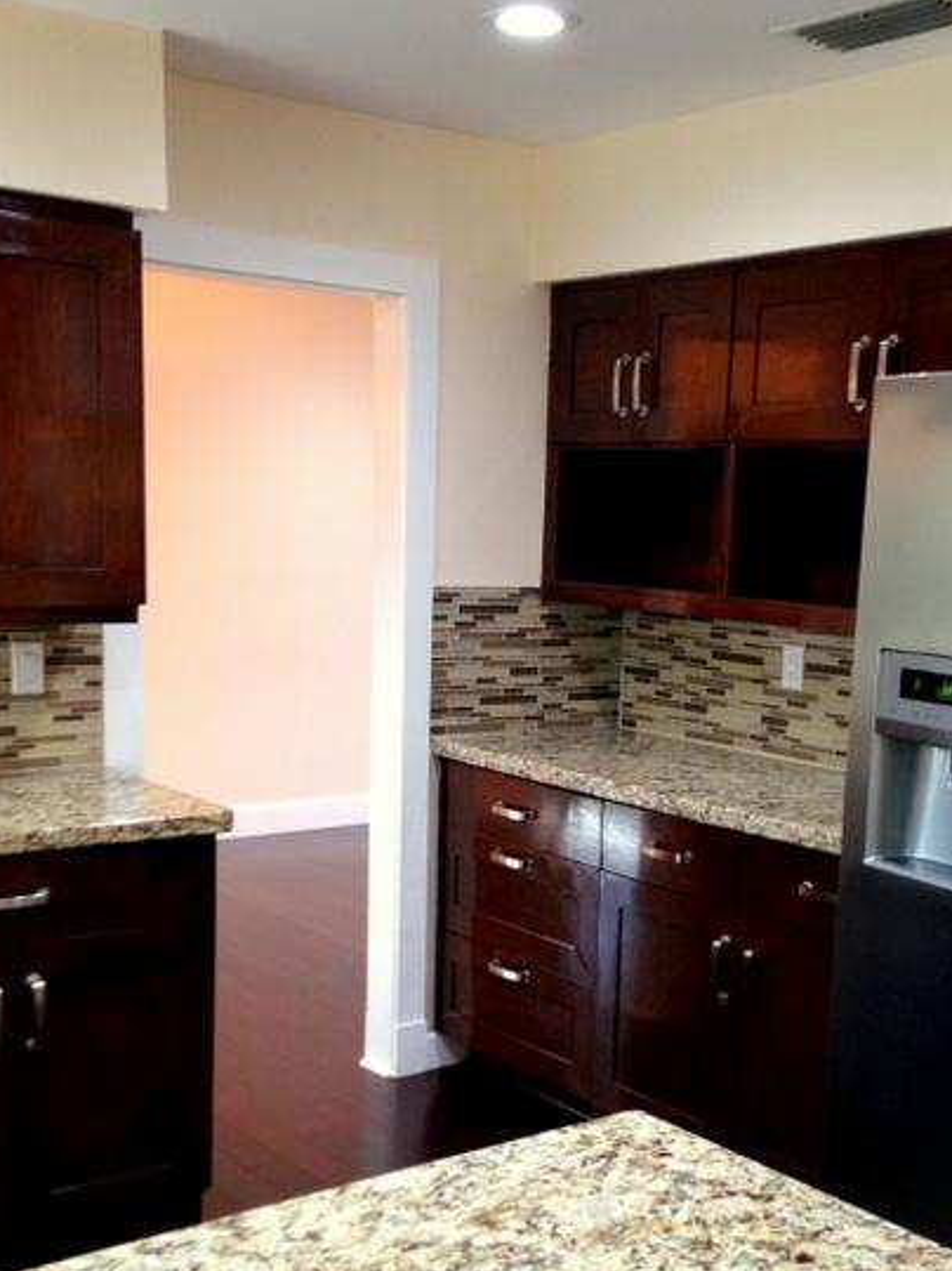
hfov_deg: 29.6
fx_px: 1797
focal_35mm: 49
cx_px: 568
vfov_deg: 38.7
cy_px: 788
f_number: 2.4
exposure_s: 1/20
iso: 100
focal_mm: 4.12
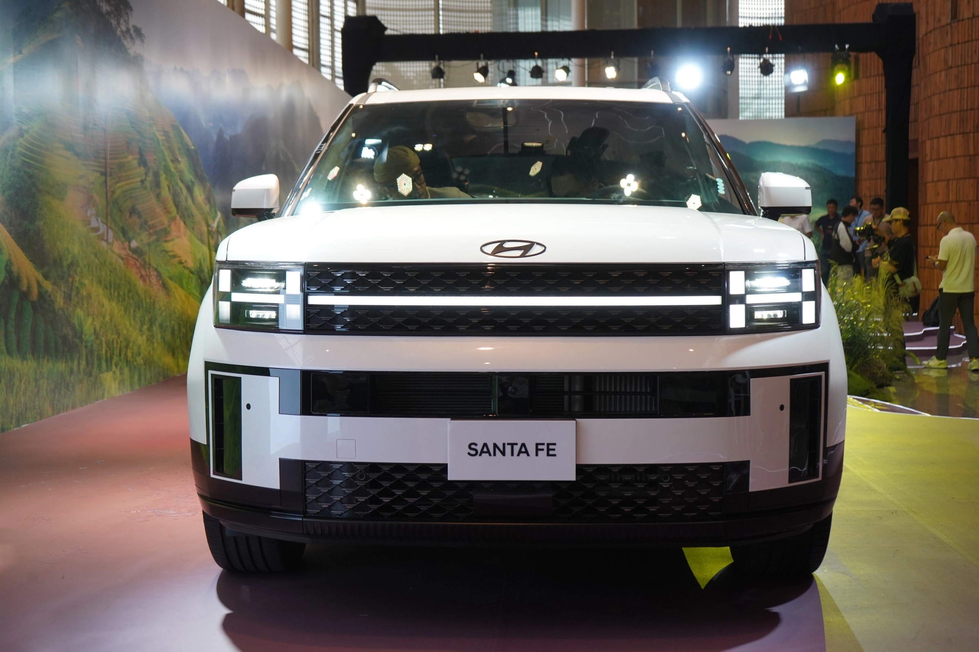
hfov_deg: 42.7
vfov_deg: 29.2
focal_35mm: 46
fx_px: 1251
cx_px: 490
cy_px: 326
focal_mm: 46
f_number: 5.6
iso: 1600
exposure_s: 1/320
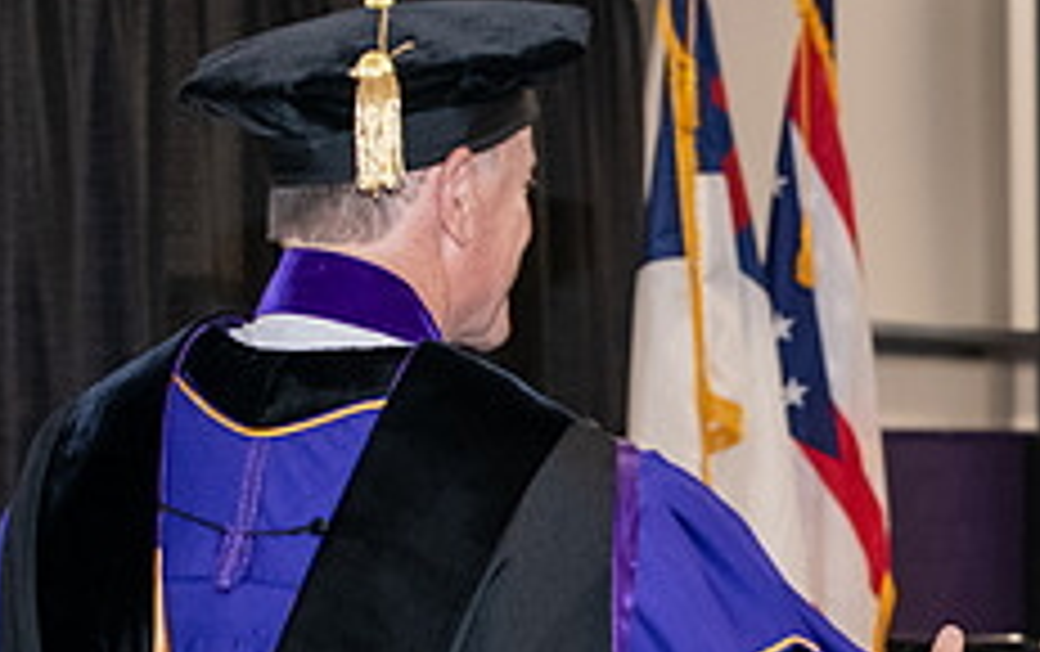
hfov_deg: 11.5
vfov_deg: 7.3
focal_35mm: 179
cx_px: 1108
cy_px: 564
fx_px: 5080
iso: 2500
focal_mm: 70
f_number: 5
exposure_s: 1/200
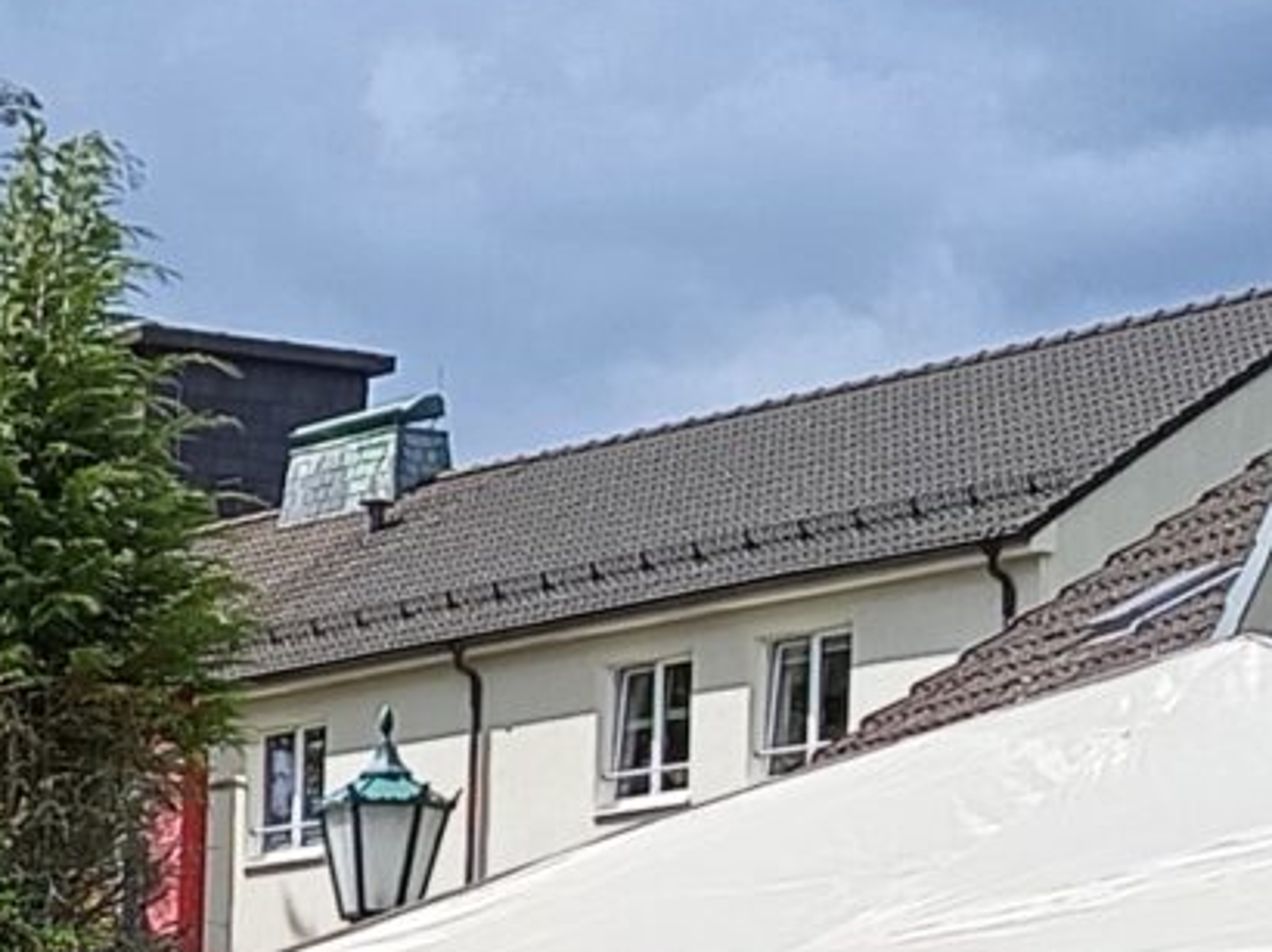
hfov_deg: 12.5
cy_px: 1743
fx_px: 5509
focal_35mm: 150
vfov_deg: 9.4
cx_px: -661
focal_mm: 5.24
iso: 51
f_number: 1.7
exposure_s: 1/391
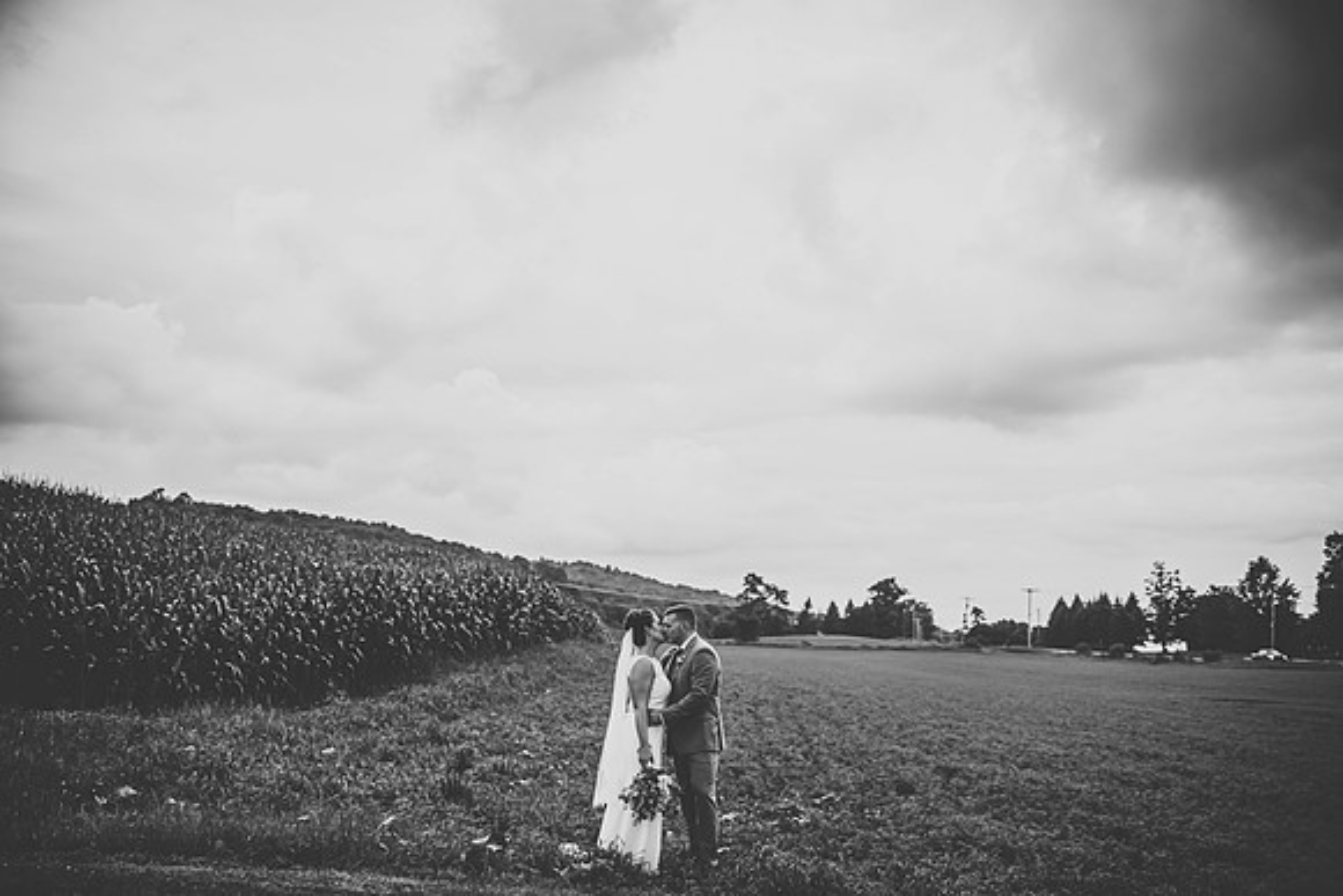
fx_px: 1567
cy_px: 448
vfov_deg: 31.9
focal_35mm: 42
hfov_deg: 46.4
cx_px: 672
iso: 250
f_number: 2.8
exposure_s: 1/4000
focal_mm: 42
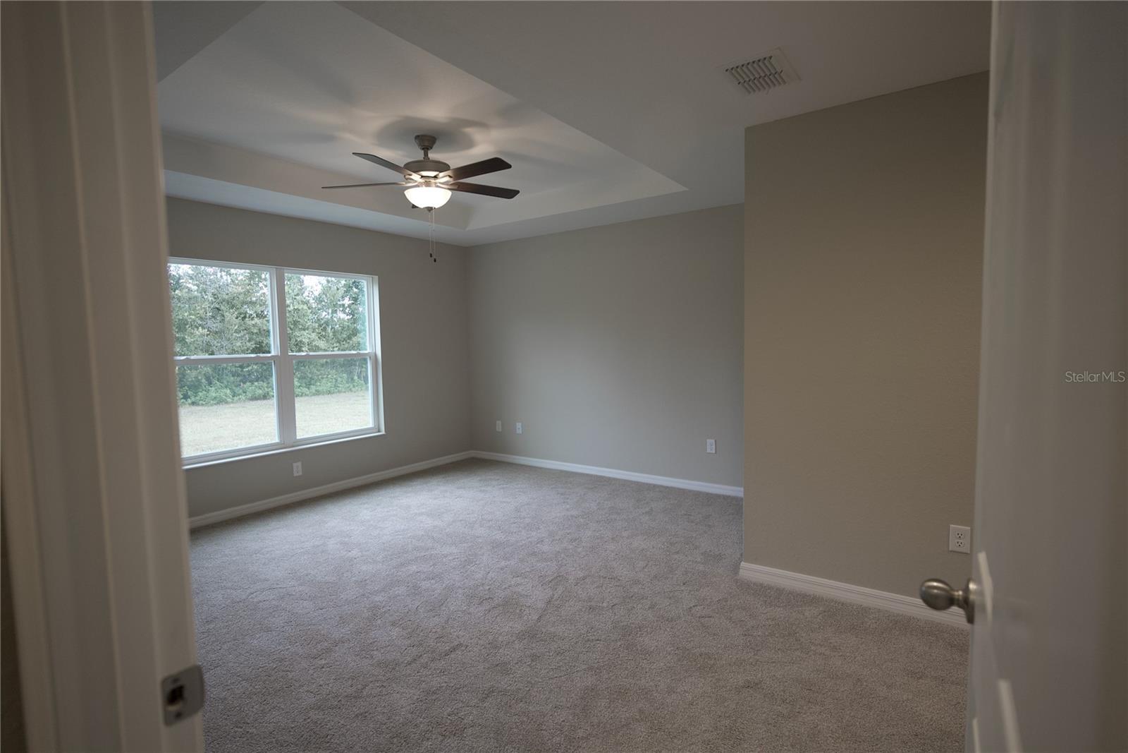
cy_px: 376
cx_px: 564
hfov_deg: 93.3
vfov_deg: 70.5
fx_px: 533
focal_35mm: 17
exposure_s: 1/200
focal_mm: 17
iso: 640
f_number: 2.8
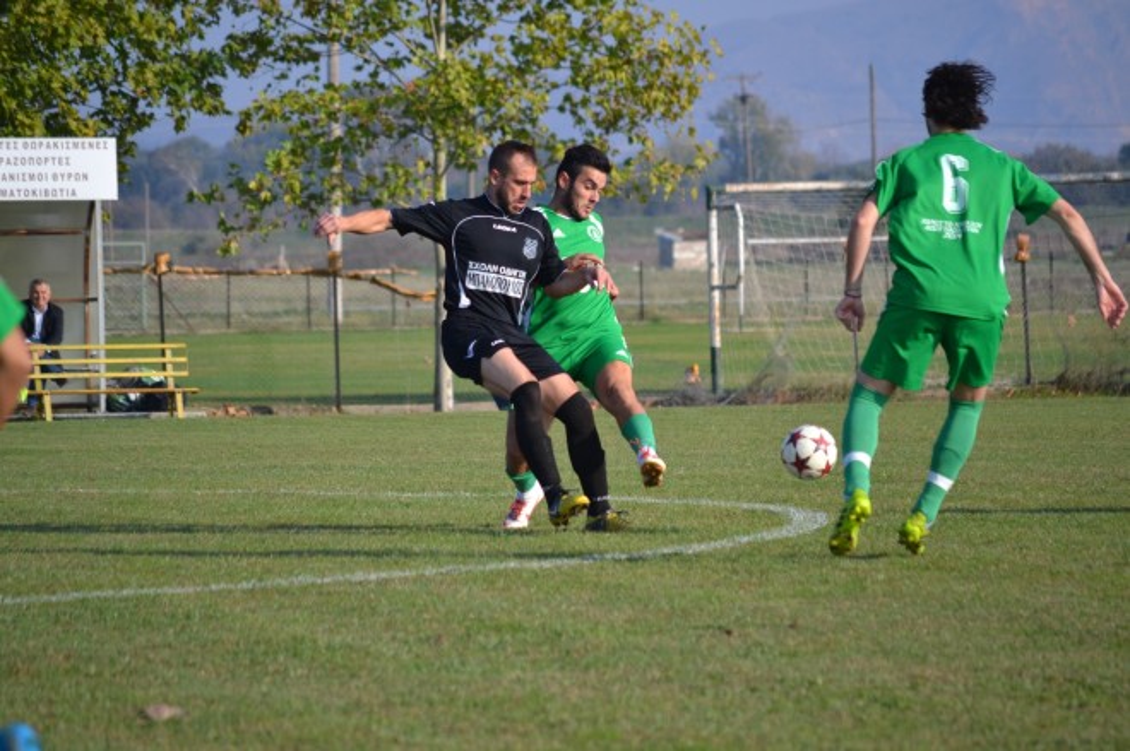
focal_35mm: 248
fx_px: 7763
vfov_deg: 5.5
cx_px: 565
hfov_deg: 8.3
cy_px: 376
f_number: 5.6
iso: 400
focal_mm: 165
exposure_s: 1/1600
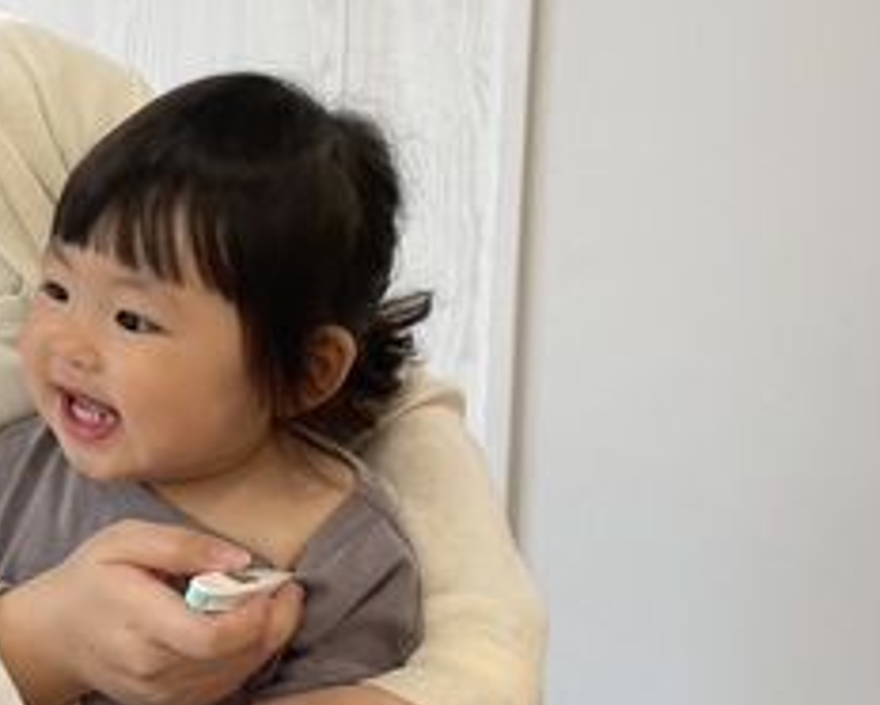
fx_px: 1825
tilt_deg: -5.7
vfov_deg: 21.8
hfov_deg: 25.8
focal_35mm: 70
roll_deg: -1.4
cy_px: 235
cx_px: 4
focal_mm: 4.2
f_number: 1.6
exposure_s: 1/121
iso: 64
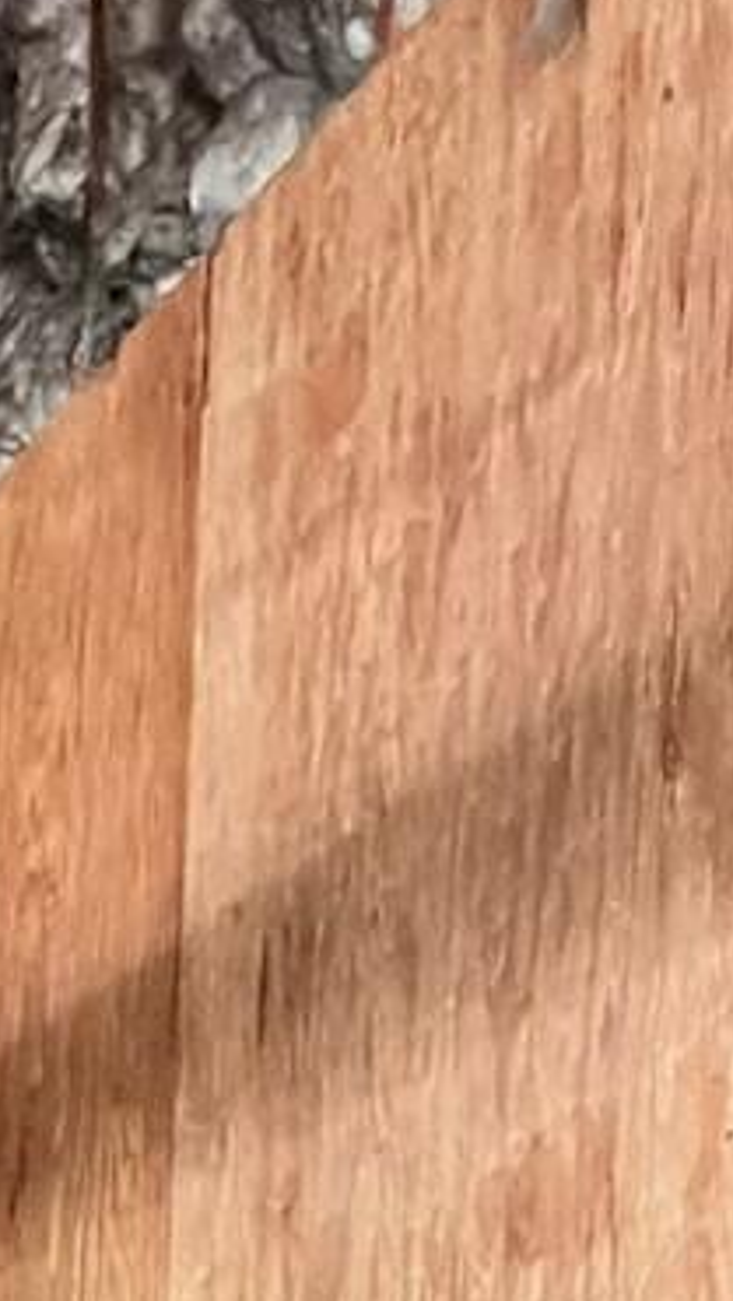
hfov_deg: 8.7
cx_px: -1249
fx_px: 4211
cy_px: 2276
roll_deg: -0.2
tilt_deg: -4.0
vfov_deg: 15.4
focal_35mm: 122
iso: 500
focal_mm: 5.1
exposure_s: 1/55
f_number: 1.6
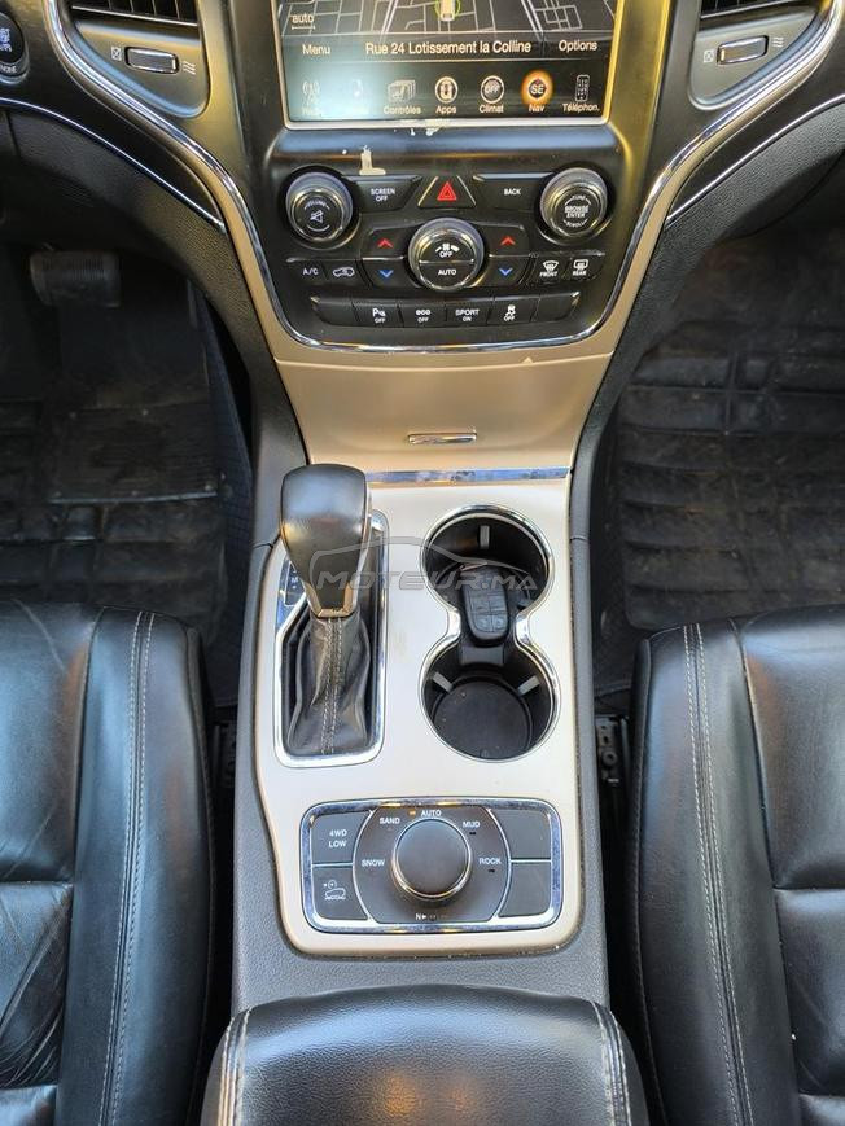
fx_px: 748
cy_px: 563
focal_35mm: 23
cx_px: 422
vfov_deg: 73.9
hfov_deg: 58.9
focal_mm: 6.14
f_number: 1.65
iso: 500
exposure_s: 1/60
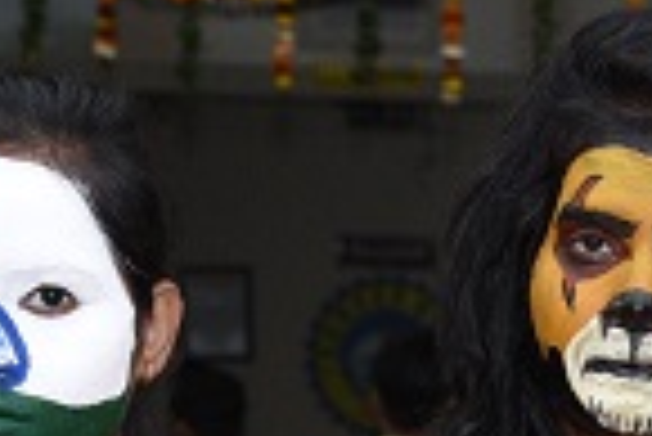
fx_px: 5620
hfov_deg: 6.6
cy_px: 1119
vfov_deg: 4.3
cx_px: 746
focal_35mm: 310
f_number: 5.6
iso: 1600
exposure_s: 1/125
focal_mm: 50
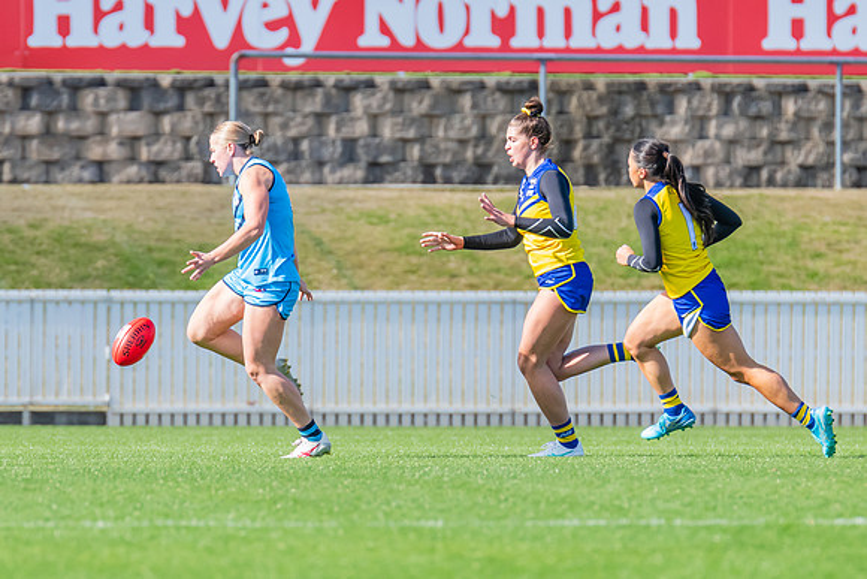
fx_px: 18564
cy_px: 228
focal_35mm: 771
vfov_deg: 1.8
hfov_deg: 2.7
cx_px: 262
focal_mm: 420
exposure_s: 1/1250
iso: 800
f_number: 7.1
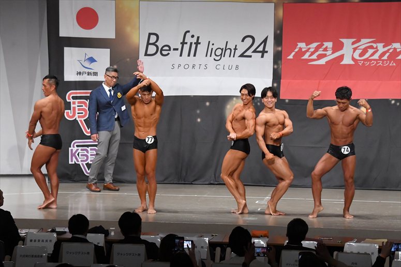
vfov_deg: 11.7
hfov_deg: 17.5
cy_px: 134
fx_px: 1303
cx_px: 200
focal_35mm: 117
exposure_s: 1/400
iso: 6400
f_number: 5.6
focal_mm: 78
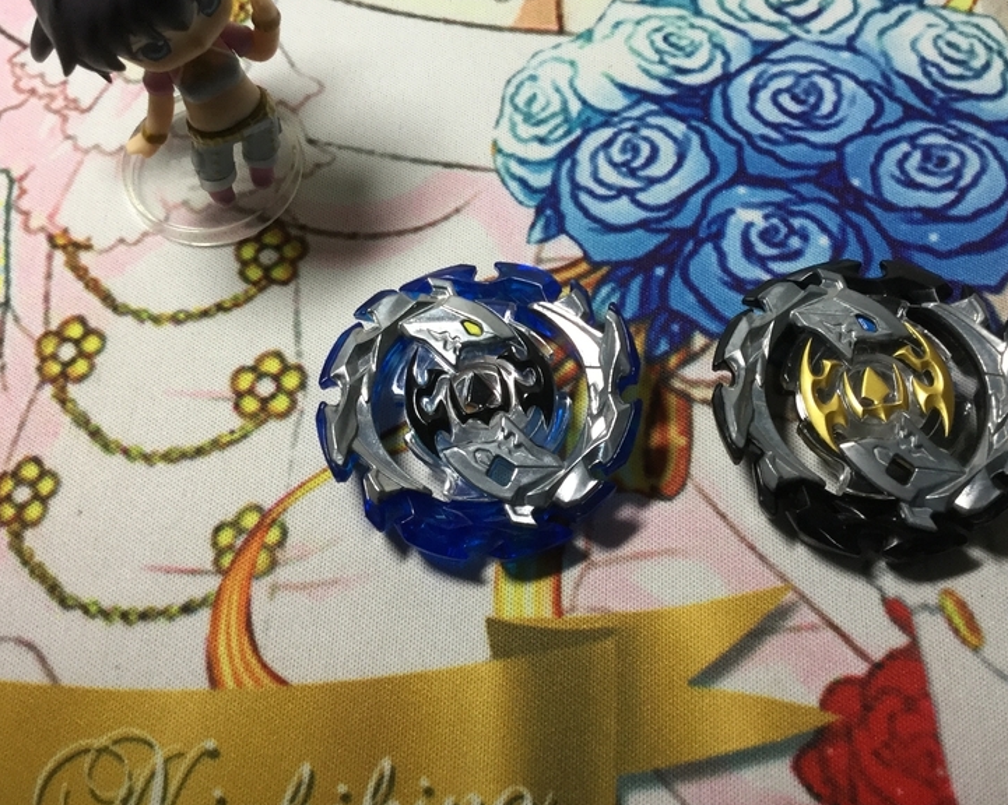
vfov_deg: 34.7
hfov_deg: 42.8
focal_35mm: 43
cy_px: 295
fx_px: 1282
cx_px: 568
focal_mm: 3.3
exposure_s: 1/30
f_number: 2.4
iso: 25
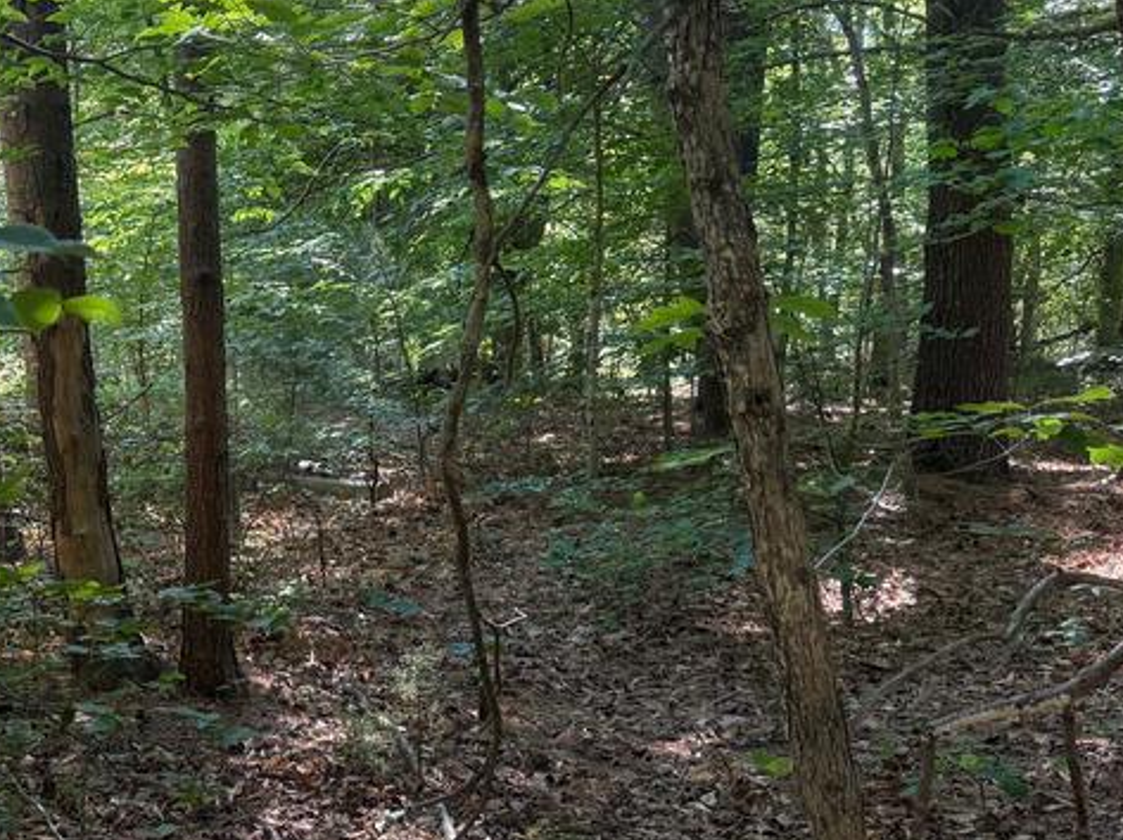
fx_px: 1686
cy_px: 415
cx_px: 121
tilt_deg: -1.9
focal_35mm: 52
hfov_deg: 34.8
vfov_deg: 28.0
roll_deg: +0.1
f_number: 1.78
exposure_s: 1/228
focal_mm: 6.76
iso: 125
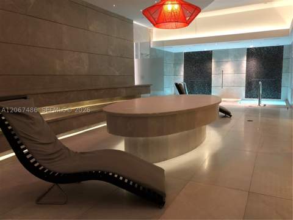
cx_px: 146
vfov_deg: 49.7
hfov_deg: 63.4
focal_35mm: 28
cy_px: 110
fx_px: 237
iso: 100
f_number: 1.8
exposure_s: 1/4
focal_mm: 4
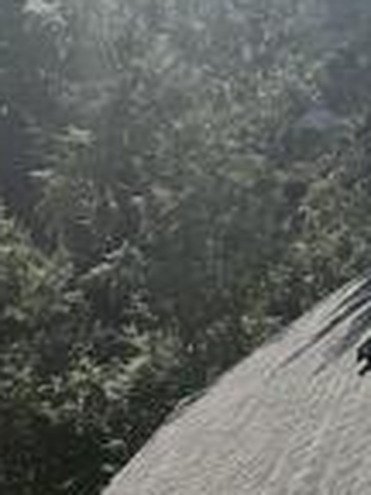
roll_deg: +15.4
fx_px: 1143
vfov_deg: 20.2
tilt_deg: -31.8
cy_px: 784
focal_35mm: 80
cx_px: 467
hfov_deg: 17.4
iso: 125
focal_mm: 6.76
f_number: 1.78
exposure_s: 1/5319
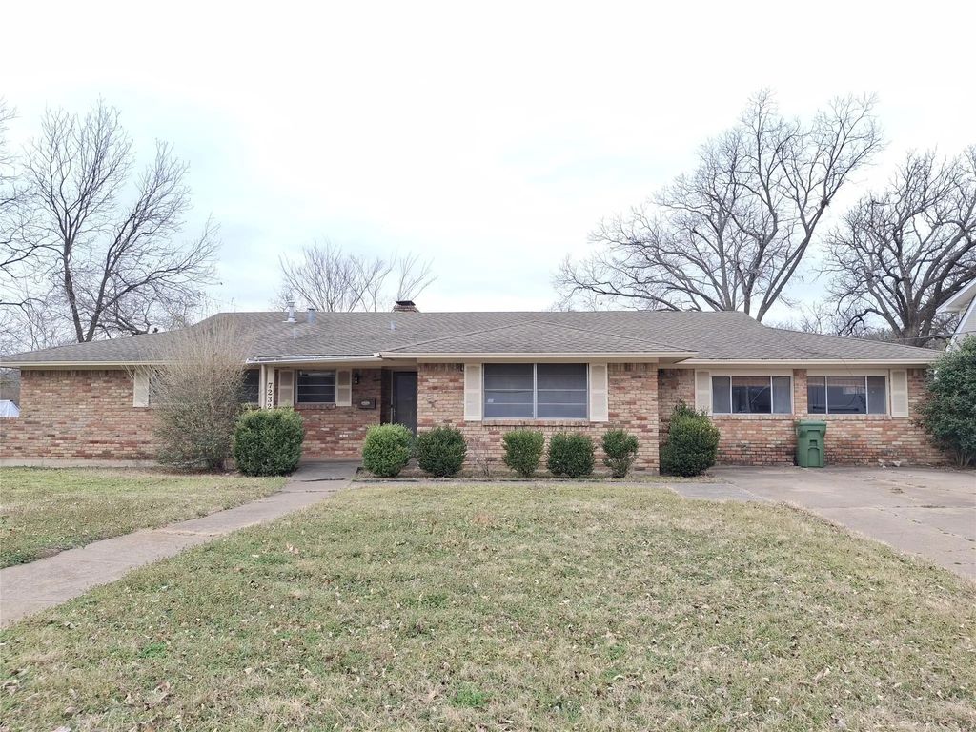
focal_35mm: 25
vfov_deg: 54.9
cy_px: 366
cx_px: 488
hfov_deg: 69.4
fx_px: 705
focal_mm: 4.69
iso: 32
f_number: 1.8
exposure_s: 1/424
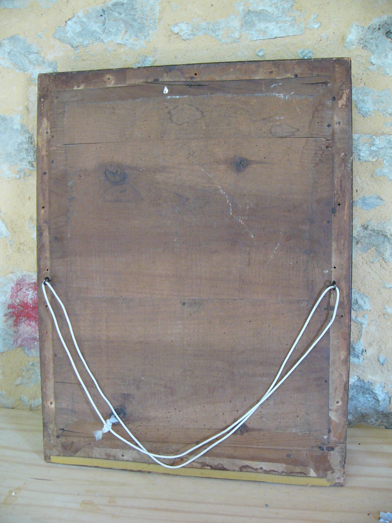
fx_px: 544
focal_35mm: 36
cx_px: 196
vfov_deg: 51.4
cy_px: 262
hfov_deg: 39.7
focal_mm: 6
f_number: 2.8
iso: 200
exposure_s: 1/13
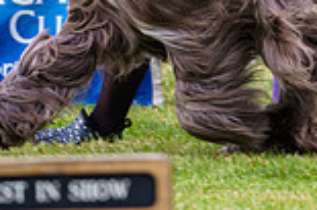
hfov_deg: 2.8
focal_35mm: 750
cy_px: -36
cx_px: 268
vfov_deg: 1.8
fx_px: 6597
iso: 320
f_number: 4
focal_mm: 200
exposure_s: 1/500
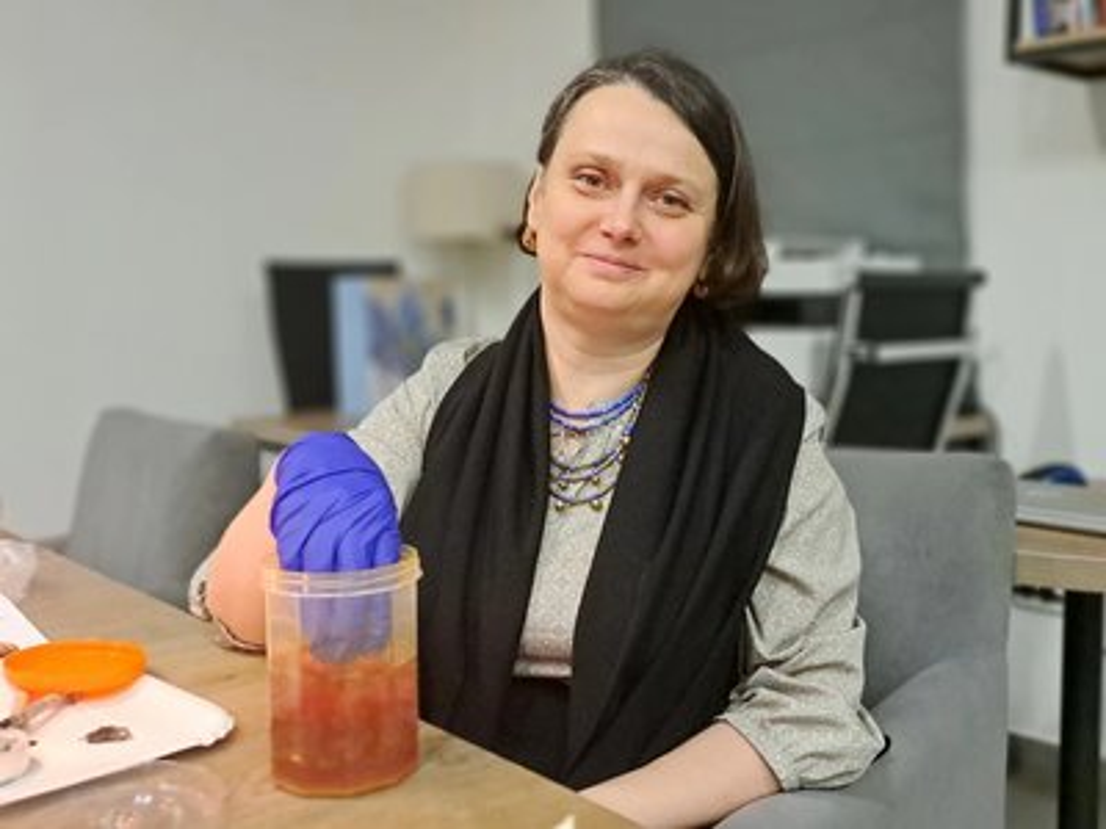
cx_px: 553
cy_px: 414
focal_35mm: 24
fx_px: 767
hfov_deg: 71.6
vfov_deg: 56.8
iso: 500
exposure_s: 1/33
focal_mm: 5.23
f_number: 1.8
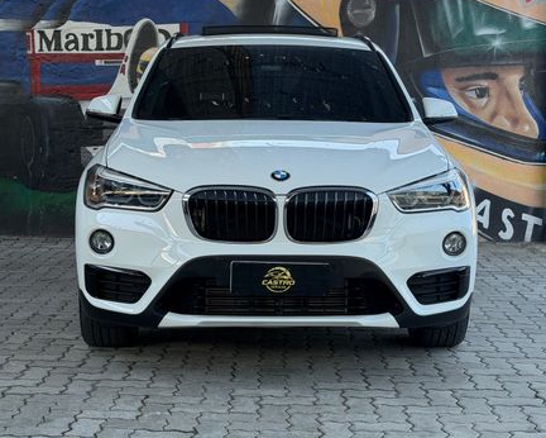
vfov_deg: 29.7
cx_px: 287
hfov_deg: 36.6
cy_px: 216
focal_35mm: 51
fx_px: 825
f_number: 1.78
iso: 160
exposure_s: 1/231
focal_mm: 6.76
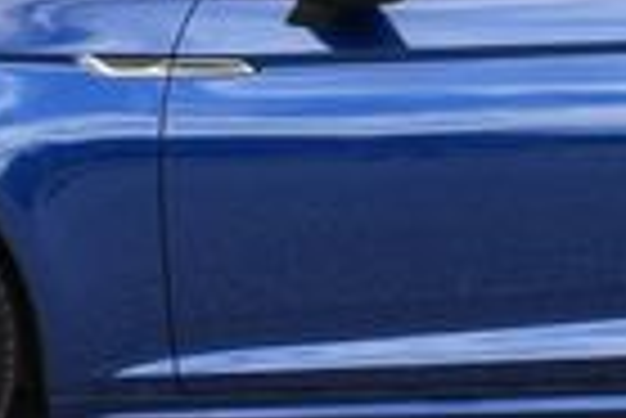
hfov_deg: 10.0
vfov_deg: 6.7
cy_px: -94
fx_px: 3534
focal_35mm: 203
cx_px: 662
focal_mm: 22
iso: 200
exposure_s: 1/250
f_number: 7.1
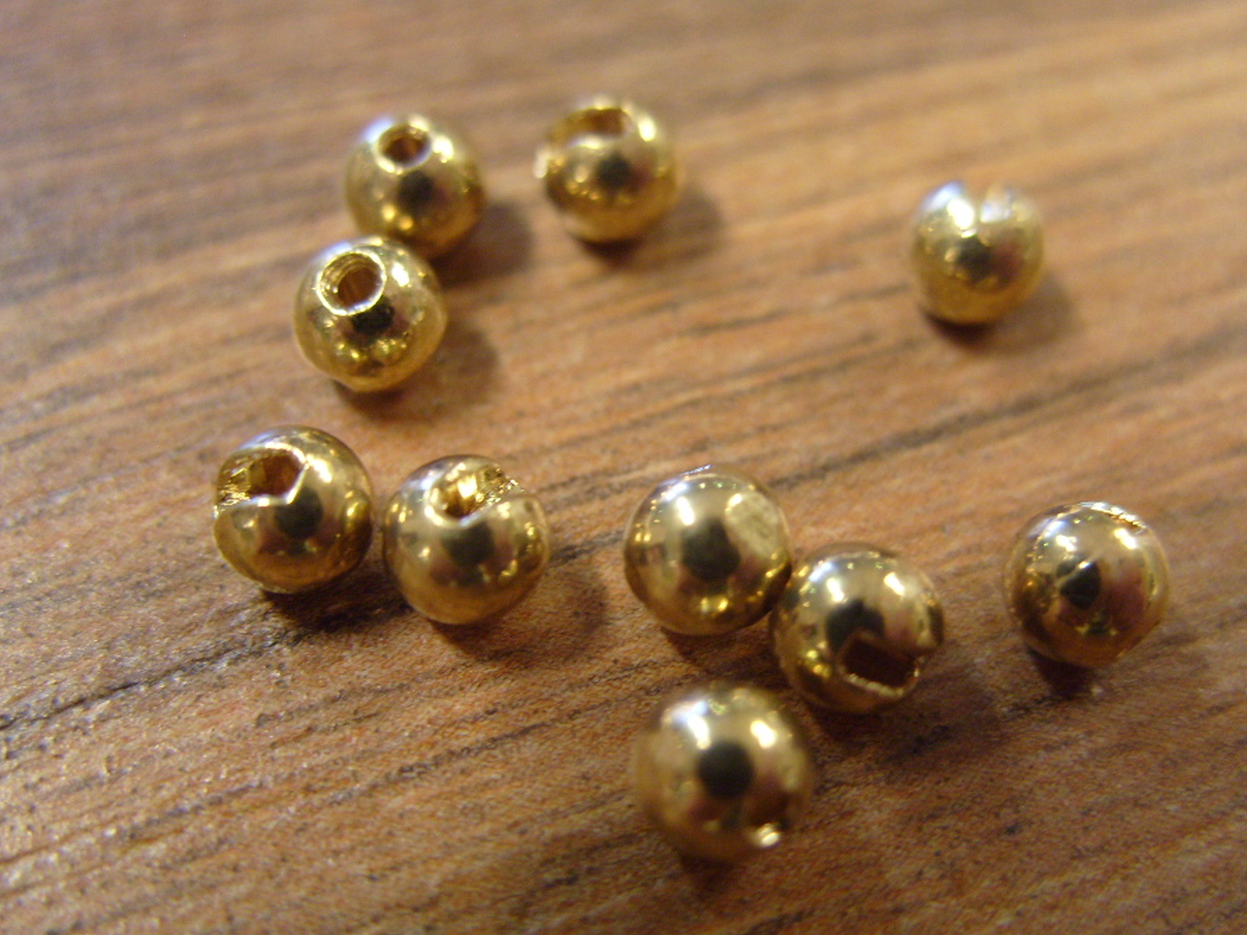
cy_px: 530
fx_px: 1441
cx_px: 640
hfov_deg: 46.8
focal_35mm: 40
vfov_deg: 35.9
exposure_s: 1/15
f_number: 2.8
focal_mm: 7.8
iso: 200
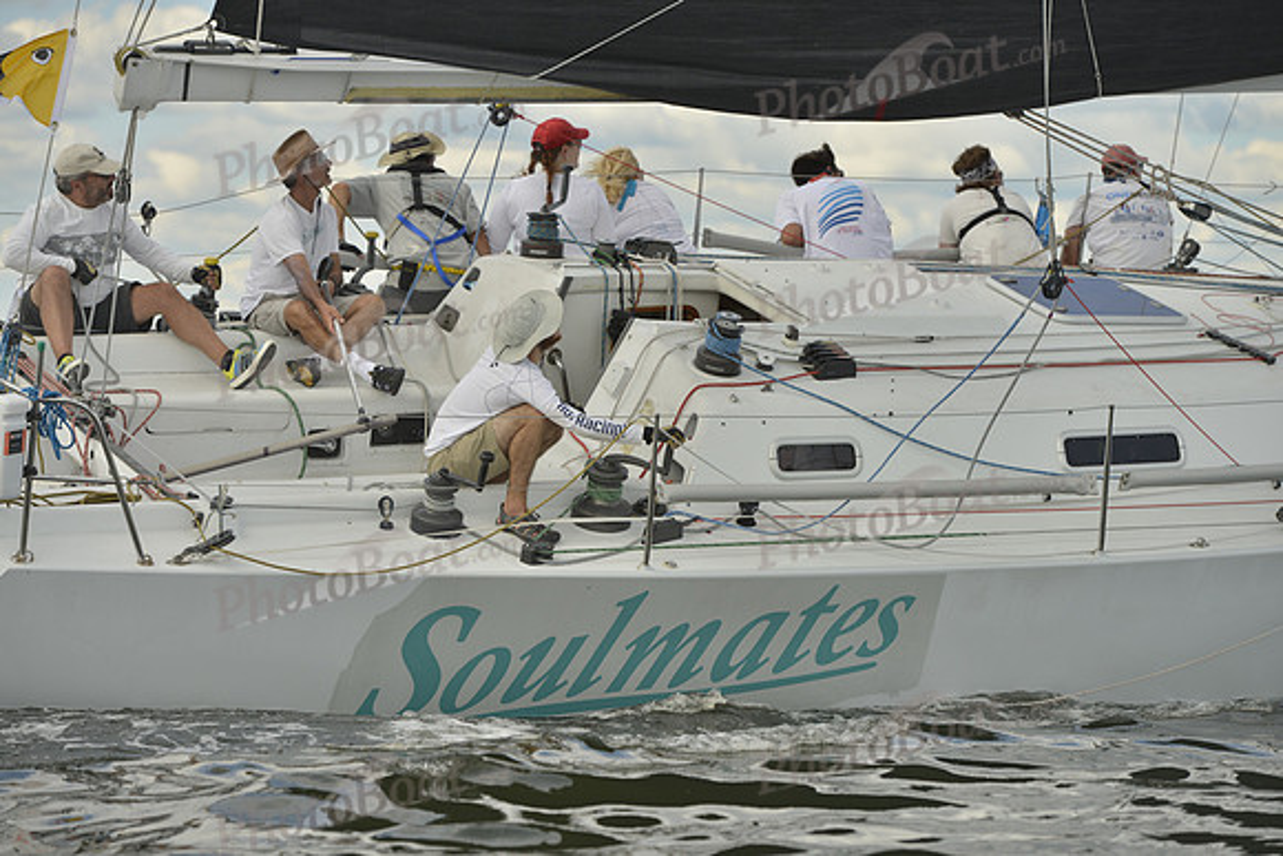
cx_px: 642
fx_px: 4812
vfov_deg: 10.2
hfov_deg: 15.2
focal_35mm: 135
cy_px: 428
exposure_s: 1/1000
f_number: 5.6
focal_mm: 135
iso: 200
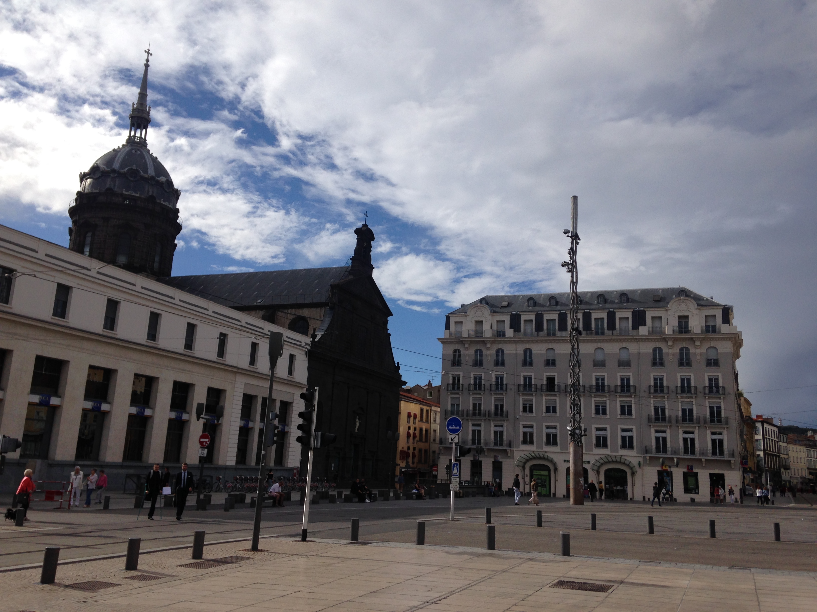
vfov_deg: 42.9
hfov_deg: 55.4
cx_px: 408
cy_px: 306
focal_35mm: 33
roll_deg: -0.9
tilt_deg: +10.1
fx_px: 779
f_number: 2.4
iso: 50
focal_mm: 4.12
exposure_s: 1/3195
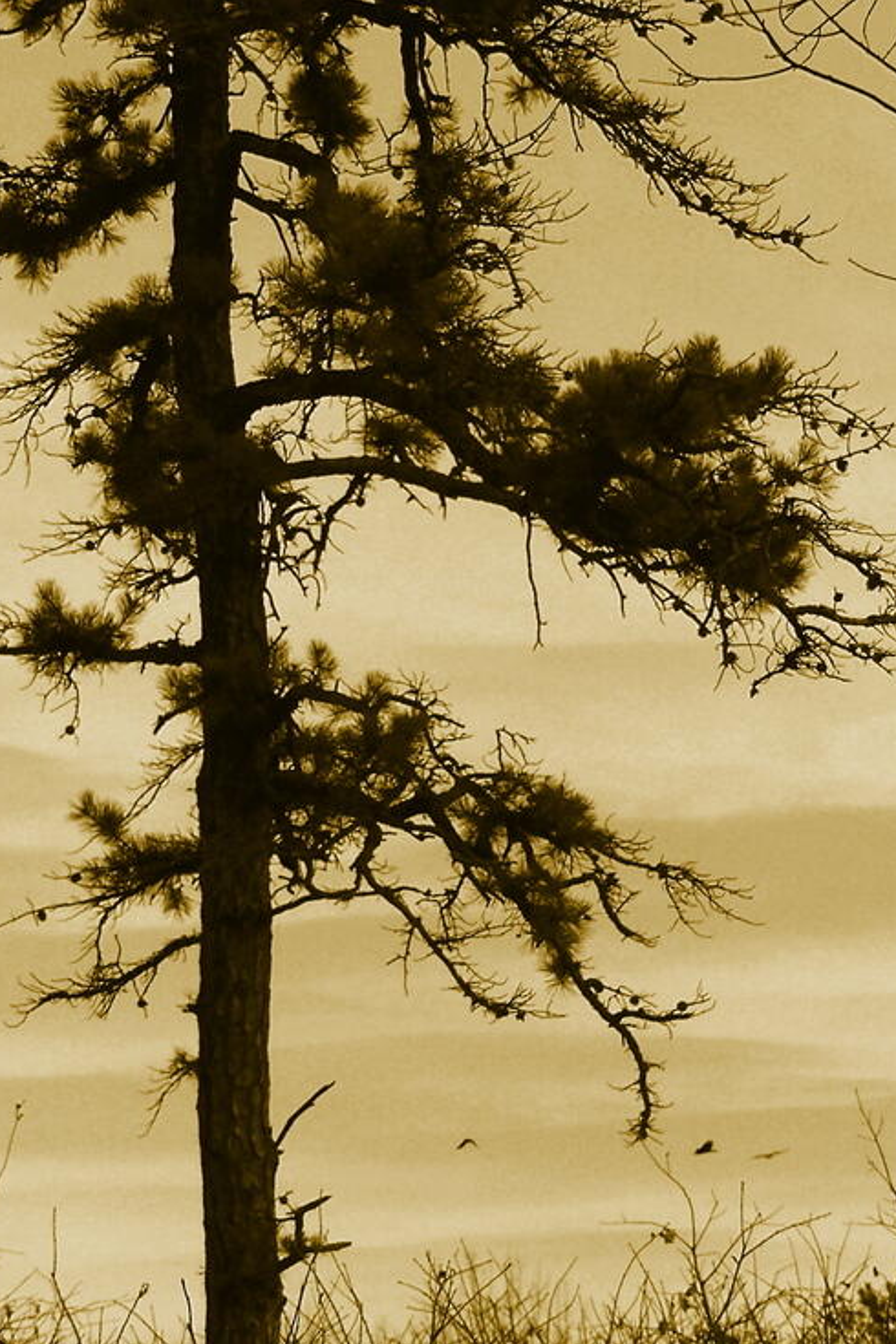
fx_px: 10229
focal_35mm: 274
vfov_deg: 7.5
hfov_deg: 5.0
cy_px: 671
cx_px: 536
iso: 80
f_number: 4.5
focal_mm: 31.3
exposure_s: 1/1000
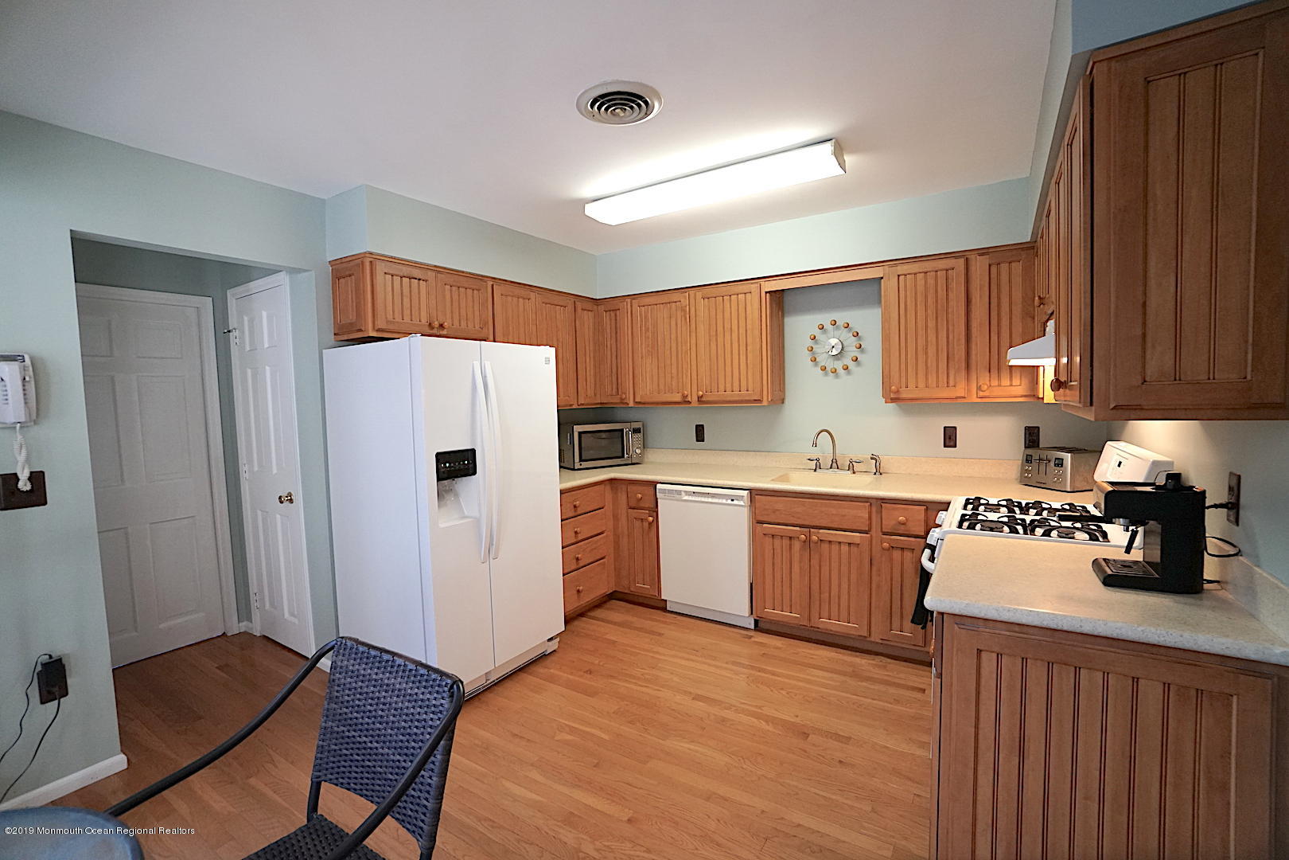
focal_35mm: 15
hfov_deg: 100.4
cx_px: 644
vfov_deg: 77.3
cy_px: 430
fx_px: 537
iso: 1000
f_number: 4
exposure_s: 1/160
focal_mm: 10
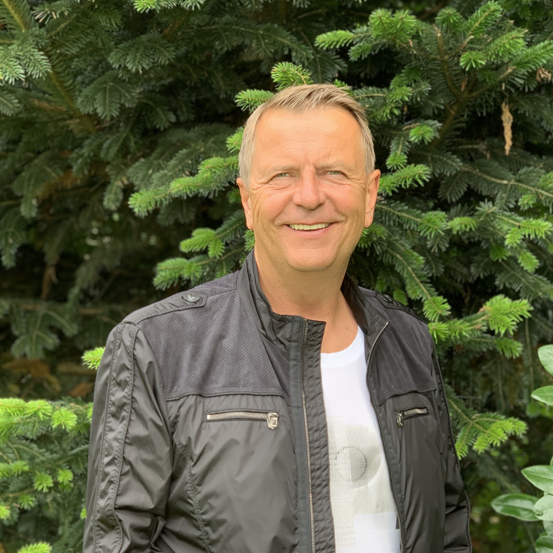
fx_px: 1392
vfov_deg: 22.3
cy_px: 414
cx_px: 264
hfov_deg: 22.5
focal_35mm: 77
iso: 20
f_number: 2.4
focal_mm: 6
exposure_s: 1/122
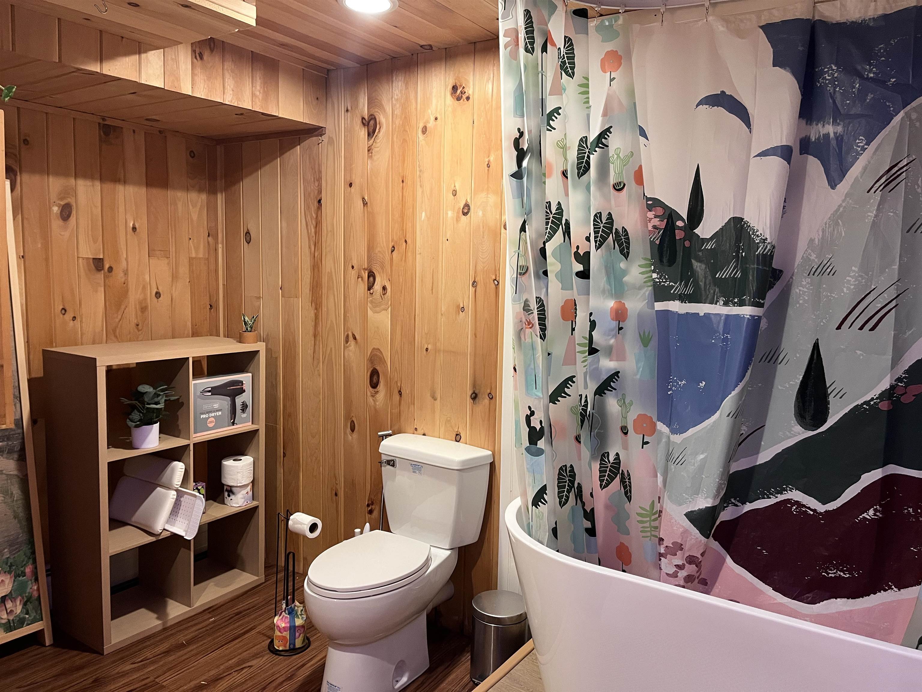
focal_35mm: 26
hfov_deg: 67.3
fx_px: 693
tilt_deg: -6.4
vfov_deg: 53.1
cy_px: 346
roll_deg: -1.4
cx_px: 461
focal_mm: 5.1
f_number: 1.6
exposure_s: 1/60
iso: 320
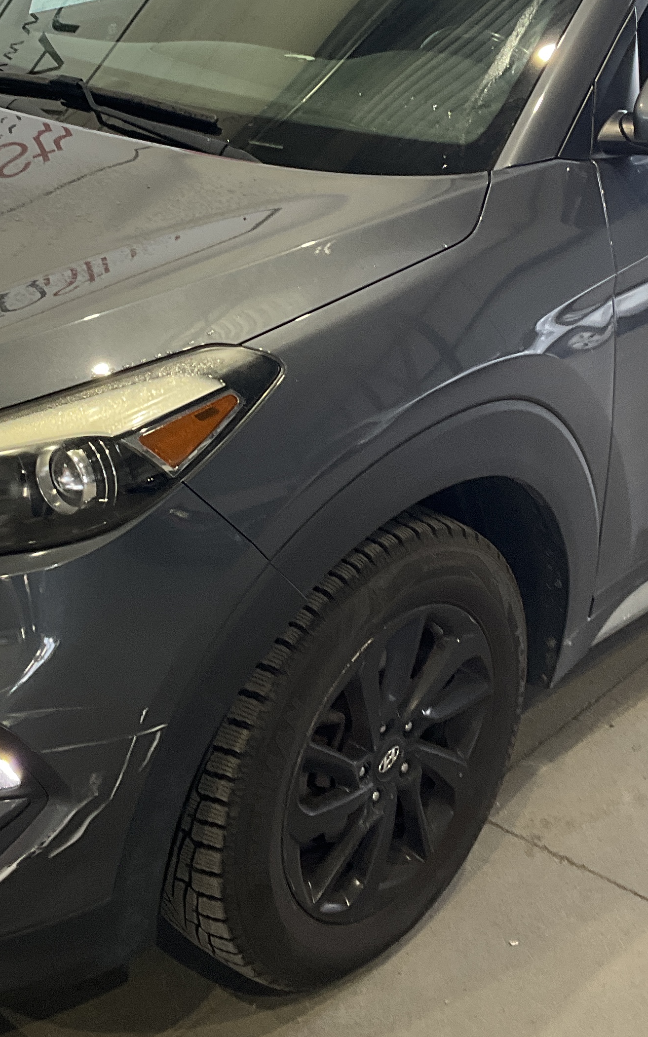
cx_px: 243
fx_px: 1667
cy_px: 349
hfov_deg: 21.9
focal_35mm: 59
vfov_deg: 34.2
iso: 64
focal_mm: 3
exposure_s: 1/120
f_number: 1.8
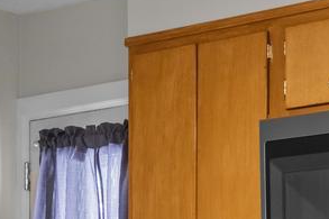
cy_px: 363
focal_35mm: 133
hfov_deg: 14.6
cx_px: 453
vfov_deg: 9.9
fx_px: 1215
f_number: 7.1
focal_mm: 19
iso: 400
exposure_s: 1/4
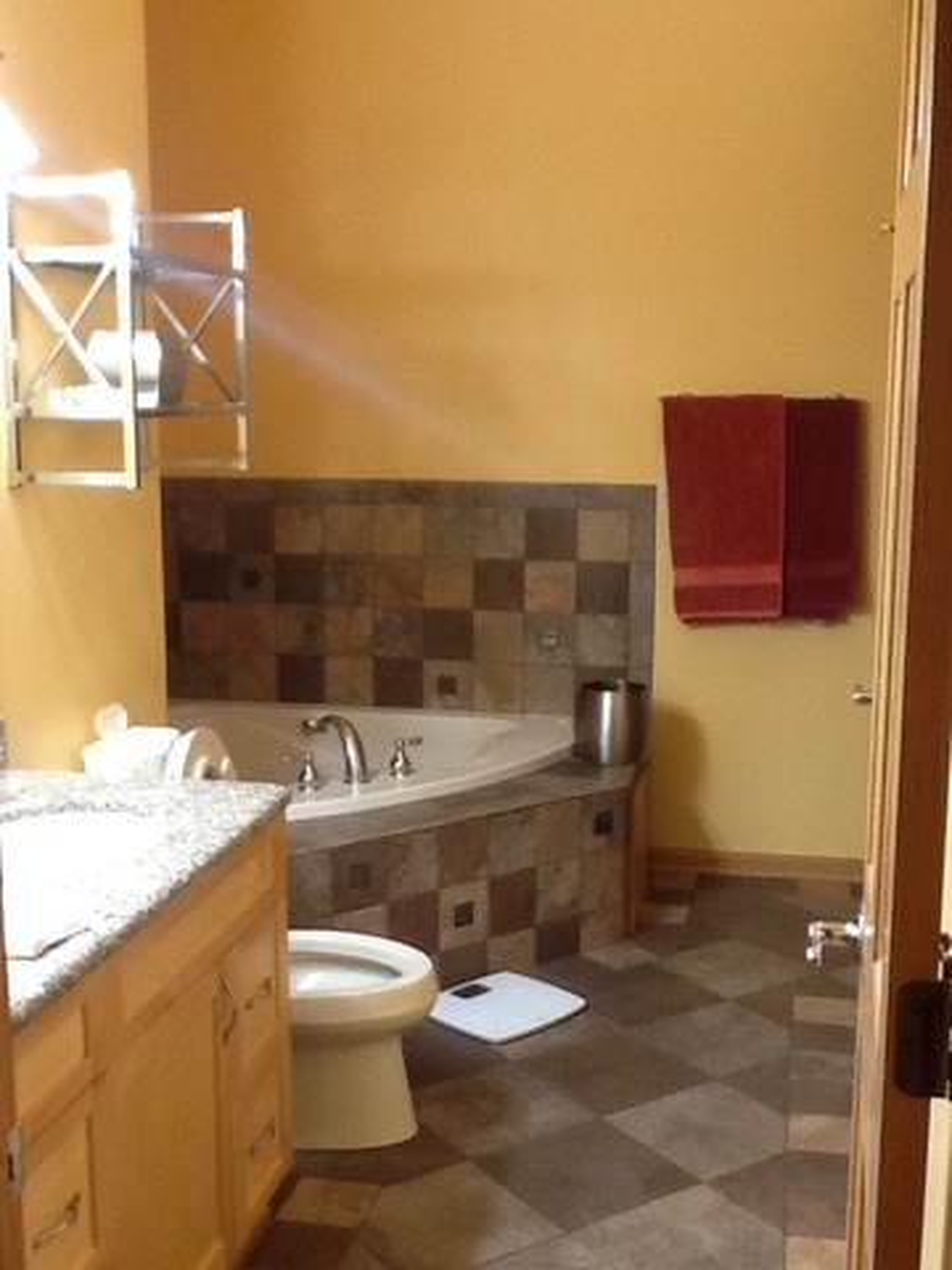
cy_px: 635
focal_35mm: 44
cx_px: 476
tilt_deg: -10.6
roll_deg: +0.8
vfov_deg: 42.9
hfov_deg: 32.9
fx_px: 1613
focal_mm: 2.03
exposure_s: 1/30
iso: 125
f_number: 2.4
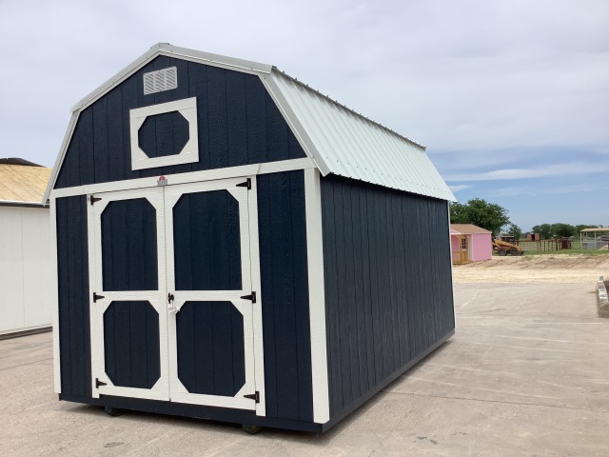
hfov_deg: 58.4
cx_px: 304
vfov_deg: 45.4
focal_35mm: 31
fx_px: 545
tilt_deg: +1.3
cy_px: 228
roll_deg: +2.6
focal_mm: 3.3
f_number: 2.4
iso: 25
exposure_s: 1/2146
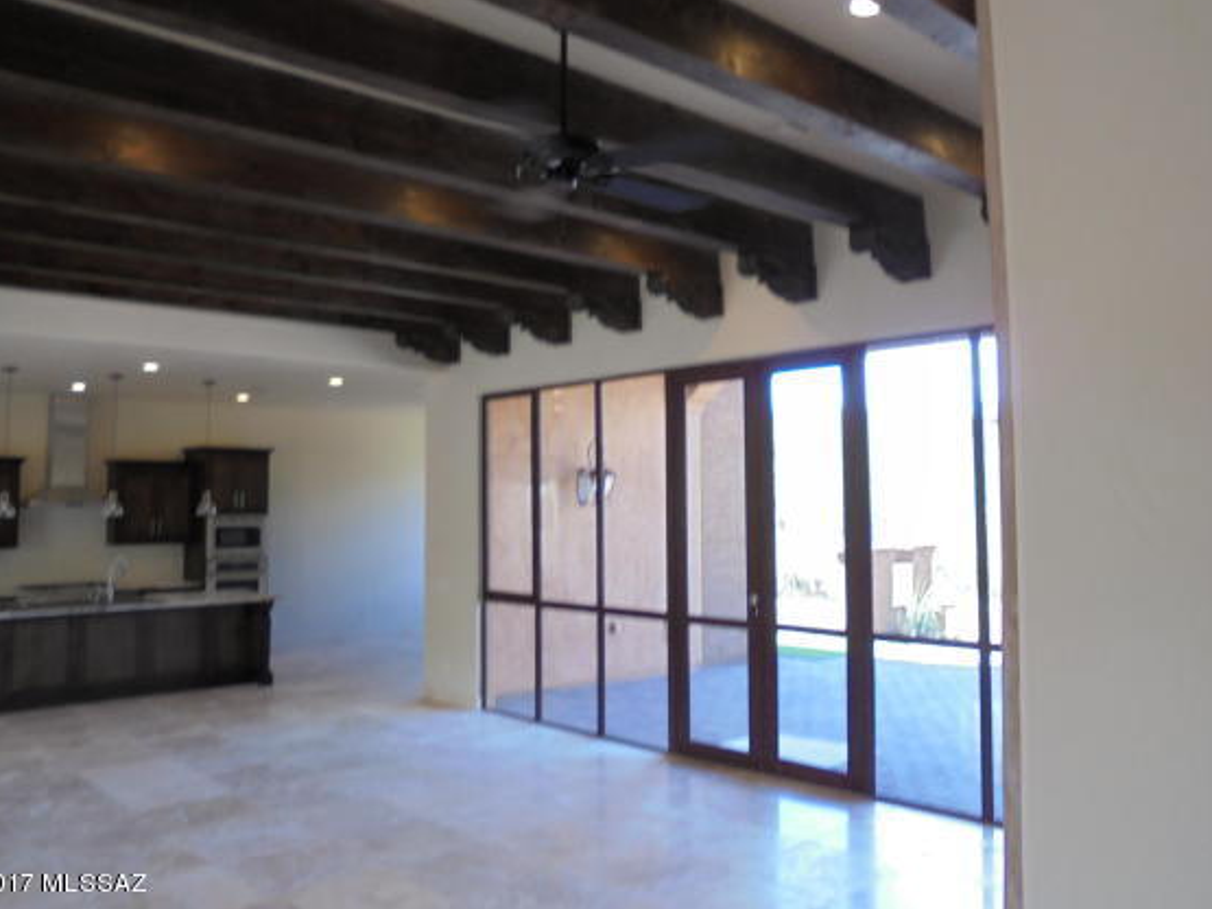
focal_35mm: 30
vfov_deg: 46.7
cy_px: 402
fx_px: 1050
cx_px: 642
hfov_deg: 59.9
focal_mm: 4.6
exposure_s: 1/30
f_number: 3.5
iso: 100
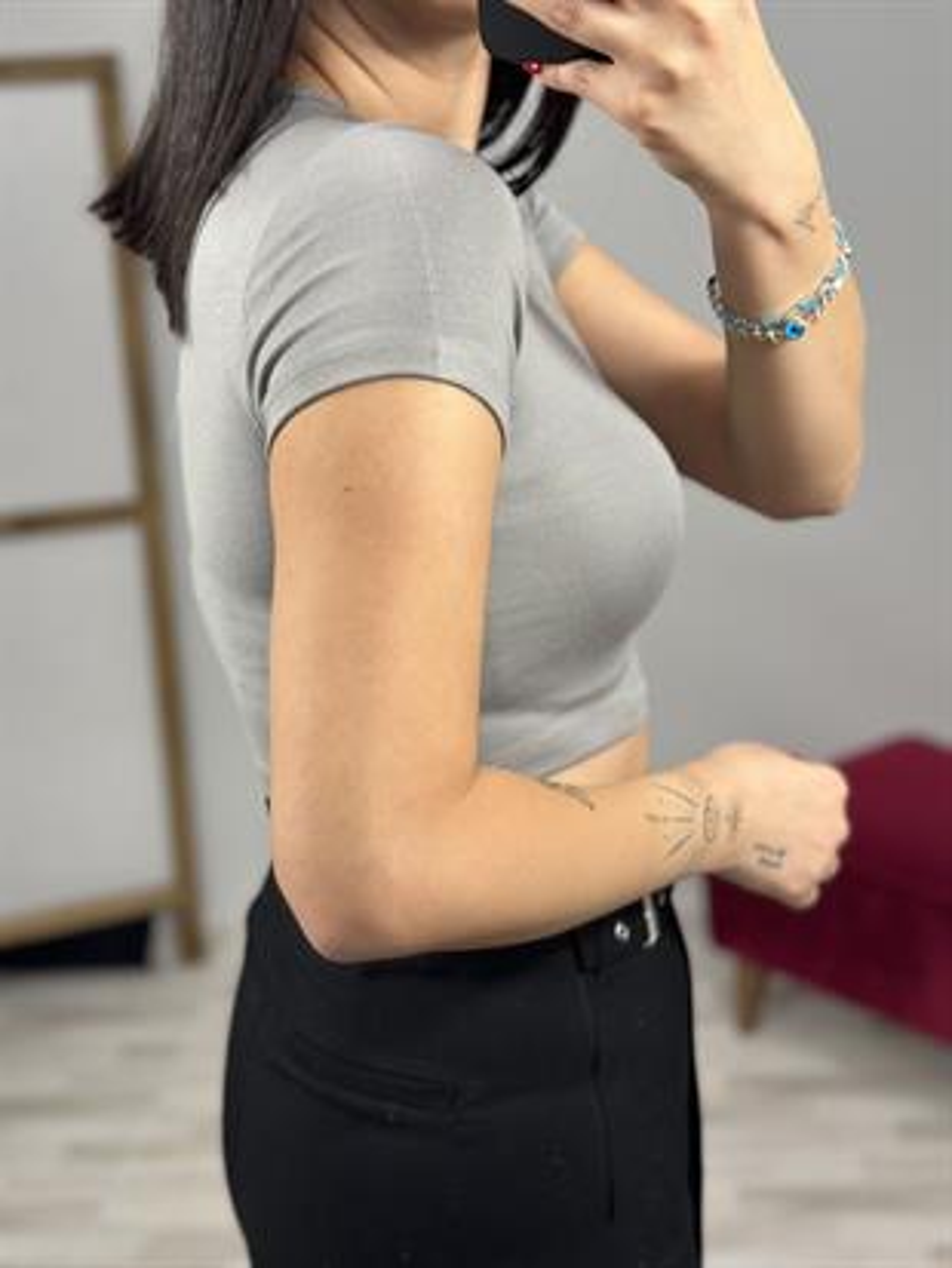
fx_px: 1759
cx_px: 476
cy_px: 634
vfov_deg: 39.6
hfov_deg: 30.3
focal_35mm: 48
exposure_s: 1/100
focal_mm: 6.86
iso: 80
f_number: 1.78
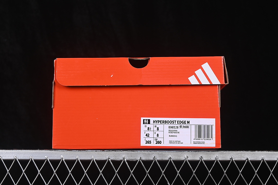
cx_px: 139
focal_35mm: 75
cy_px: 92
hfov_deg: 27.0
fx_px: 579
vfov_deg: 18.2
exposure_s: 1/80
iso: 160
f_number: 8
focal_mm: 50
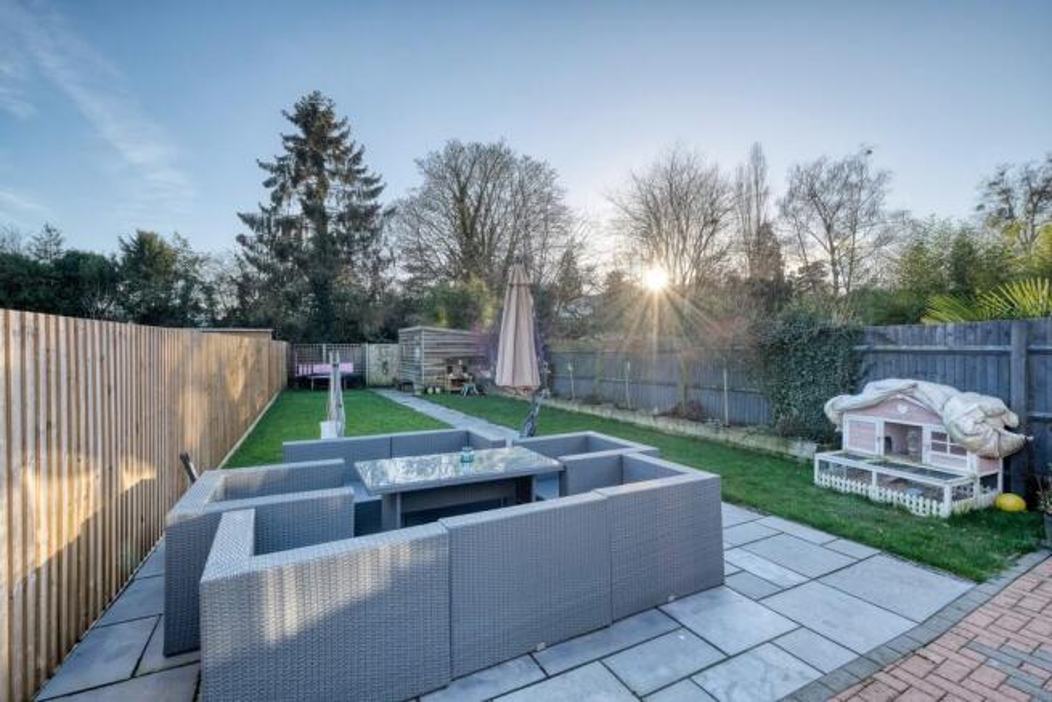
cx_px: 526
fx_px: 438
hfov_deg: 100.4
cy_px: 351
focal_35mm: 15
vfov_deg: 77.4
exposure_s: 1/200
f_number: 8
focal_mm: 10
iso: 500
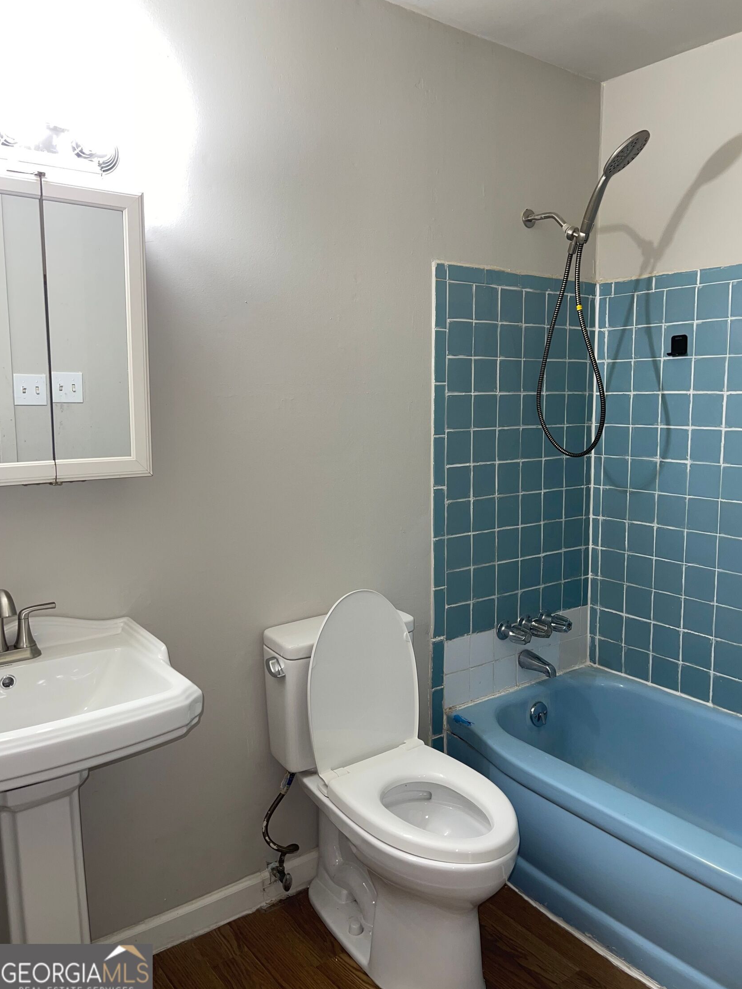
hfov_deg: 53.1
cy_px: 481
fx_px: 743
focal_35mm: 26
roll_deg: +0.3
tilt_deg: -6.5
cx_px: 384
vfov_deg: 67.3
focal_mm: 5.1
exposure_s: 1/23
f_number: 1.6
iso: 32
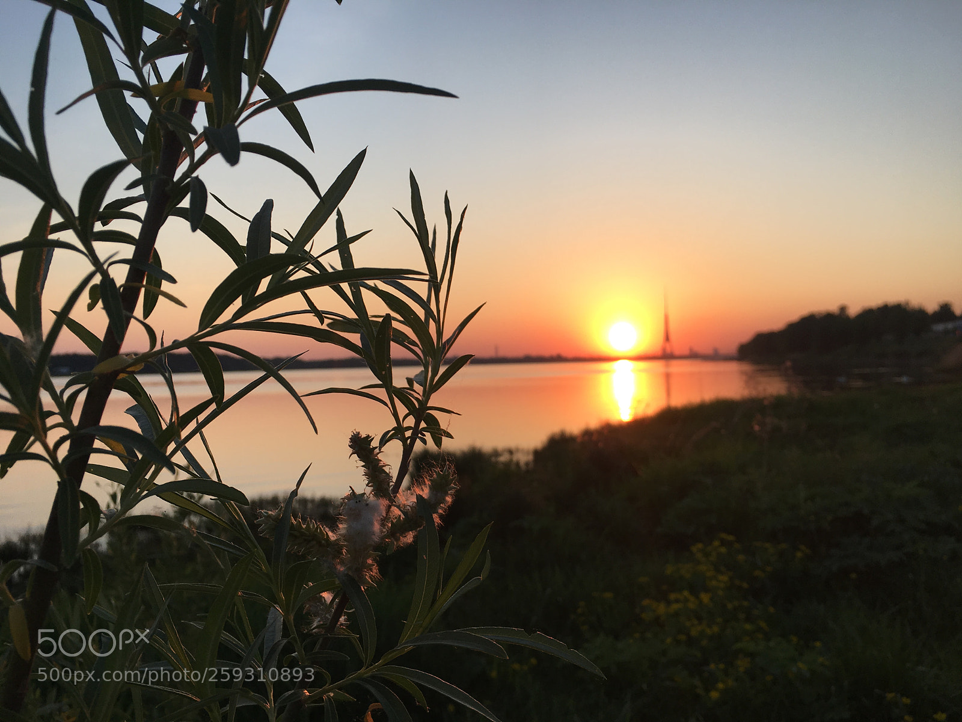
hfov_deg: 61.7
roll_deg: +1.9
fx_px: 806
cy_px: 361
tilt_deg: +0.1
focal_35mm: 29
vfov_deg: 48.2
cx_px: 481
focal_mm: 4.15
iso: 25
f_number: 2.2
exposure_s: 1/452
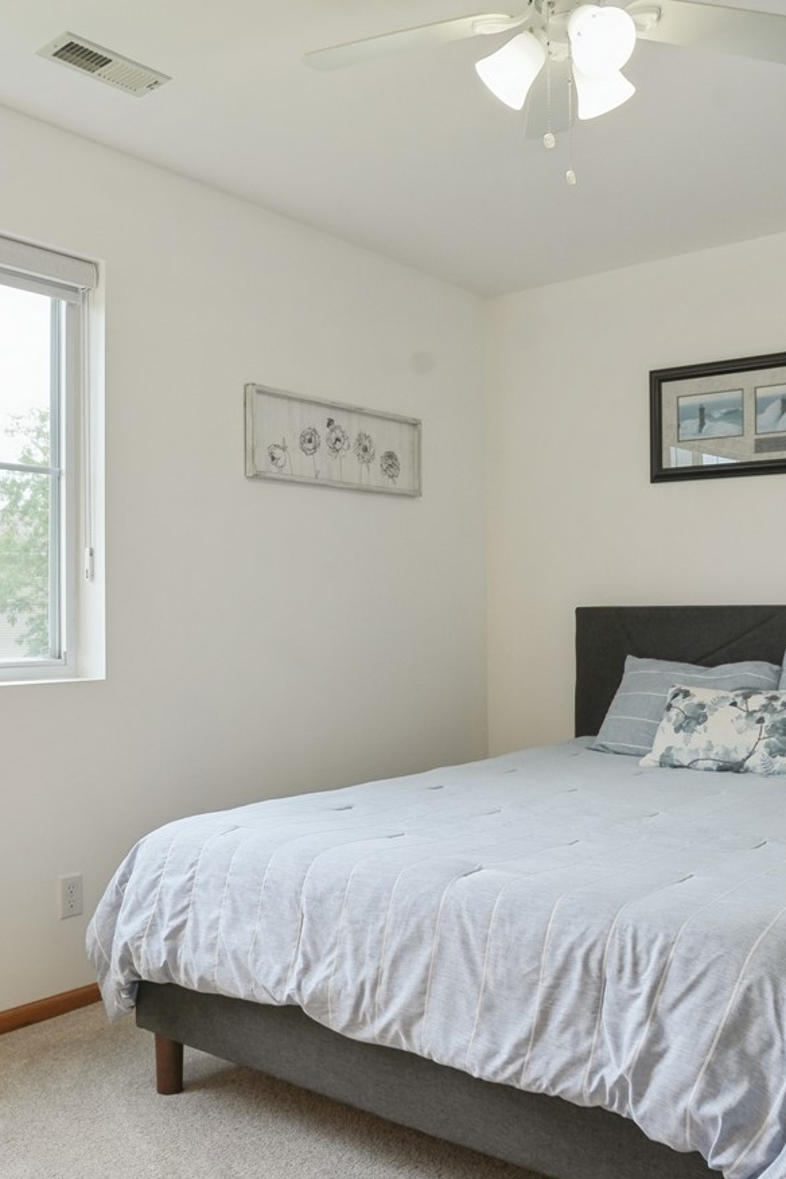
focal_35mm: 31
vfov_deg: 60.2
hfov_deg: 42.3
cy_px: 629
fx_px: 1015
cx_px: 419
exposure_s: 1/100
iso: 640
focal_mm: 16
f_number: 9
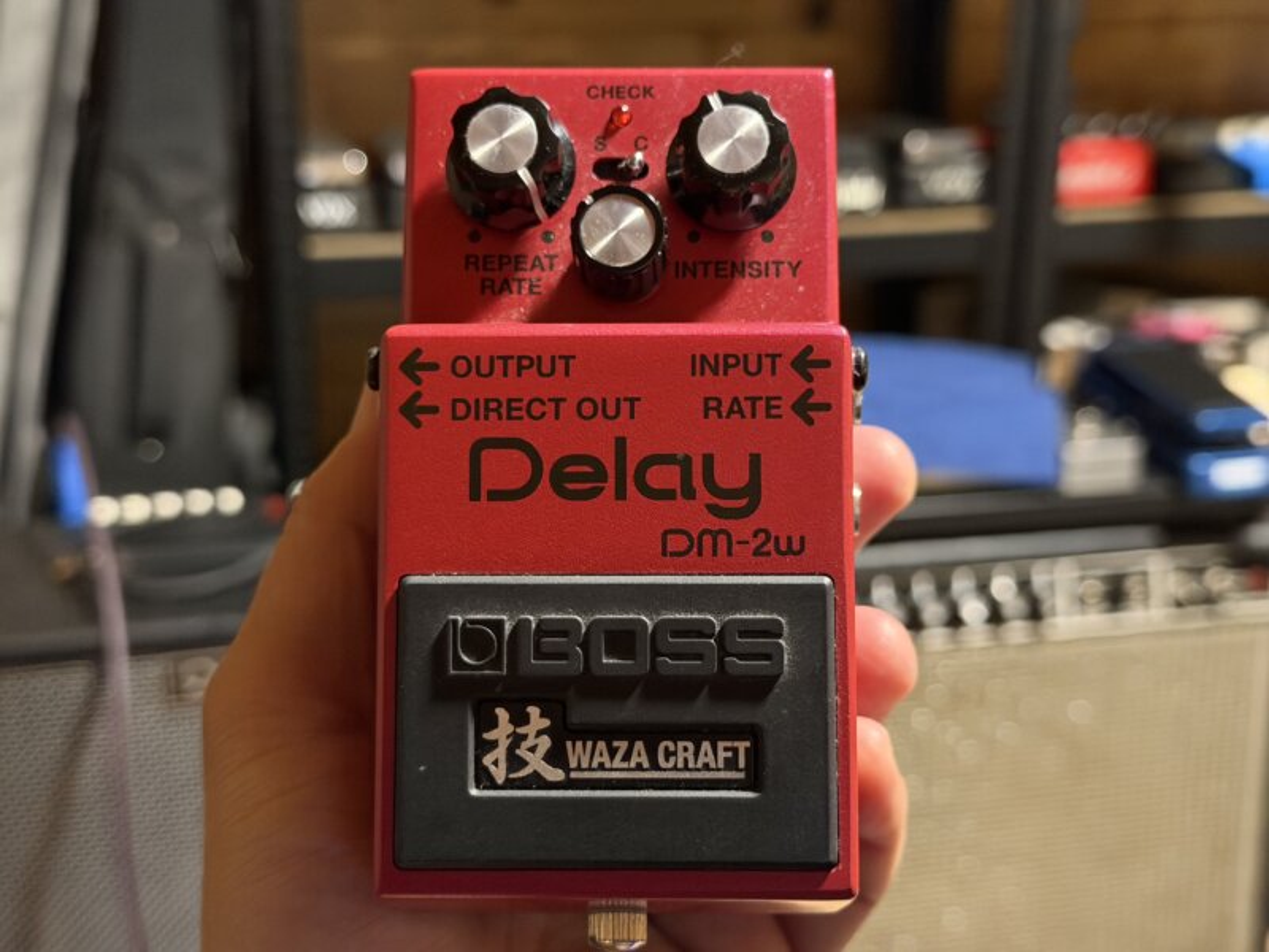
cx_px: 634
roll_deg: -0.6
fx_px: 1760
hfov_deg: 39.7
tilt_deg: -20.0
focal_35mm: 48
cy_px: 476
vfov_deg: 30.3
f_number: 1.78
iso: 800
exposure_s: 1/26
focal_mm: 6.76
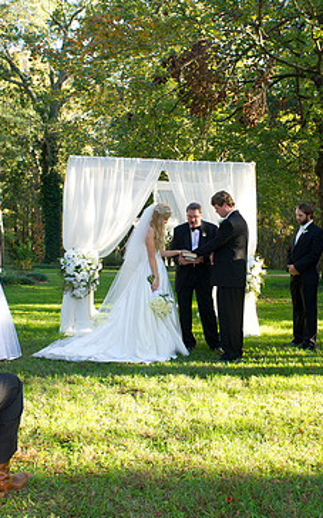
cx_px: 172
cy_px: 255
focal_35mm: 39
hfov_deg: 32.7
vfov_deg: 50.4
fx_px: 550
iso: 640
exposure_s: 1/160
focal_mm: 24
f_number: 5.6
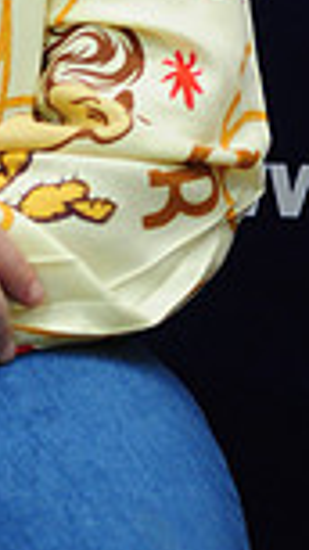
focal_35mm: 489
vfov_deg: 4.4
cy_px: -478
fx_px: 7127
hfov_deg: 2.5
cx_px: -329
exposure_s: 1/125
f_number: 4
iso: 640
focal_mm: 82
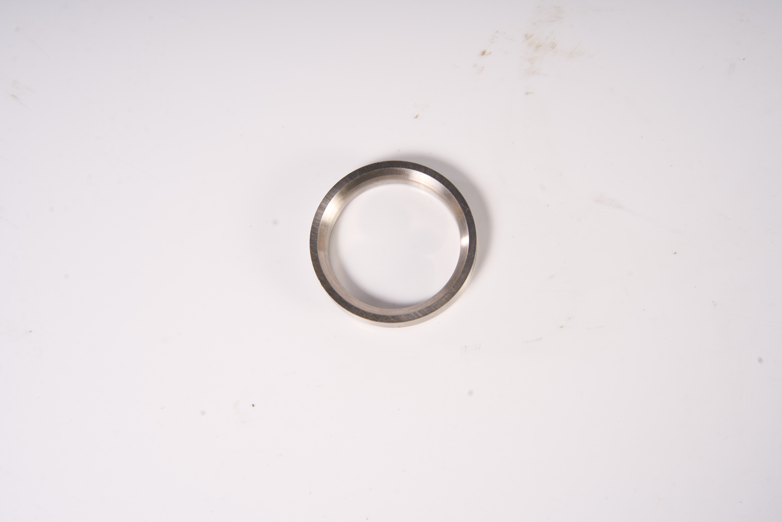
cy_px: 261
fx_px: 1629
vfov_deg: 18.2
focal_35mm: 75
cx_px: 391
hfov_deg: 27.0
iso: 160
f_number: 13
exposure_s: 1/125
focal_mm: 75
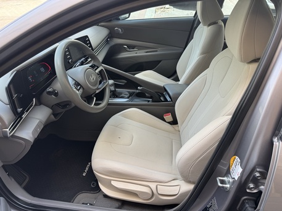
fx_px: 196
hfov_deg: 71.6
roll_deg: +0.8
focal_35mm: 24
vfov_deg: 56.8
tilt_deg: -34.3
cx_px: 141
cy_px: 106
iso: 64
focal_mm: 6.76
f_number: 1.78
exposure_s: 1/205
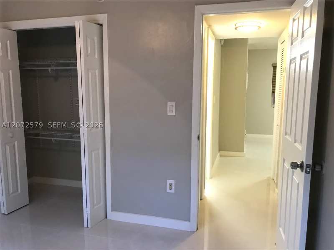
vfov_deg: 49.7
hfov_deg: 63.4
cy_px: 125
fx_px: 270
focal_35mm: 28
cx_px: 167
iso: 80
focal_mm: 3.99
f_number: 1.8
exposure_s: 1/15
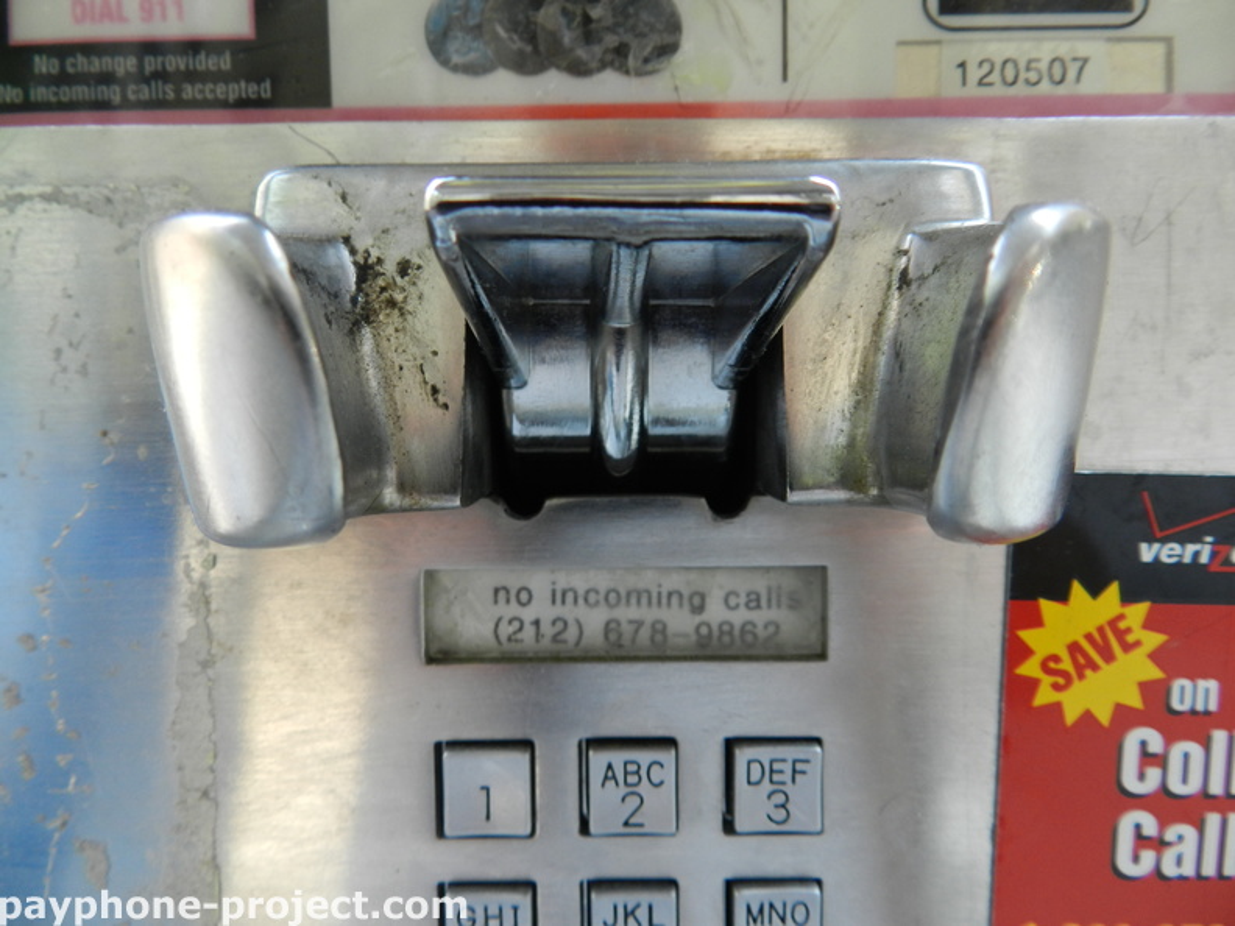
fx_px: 821
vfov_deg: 58.9
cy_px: 463
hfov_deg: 73.9
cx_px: 618
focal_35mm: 23
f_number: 3.4
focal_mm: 4
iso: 160
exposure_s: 1/100
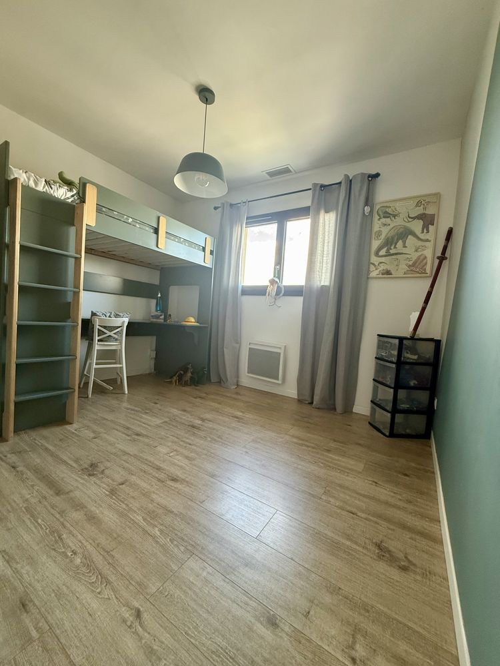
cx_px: 250
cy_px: 333
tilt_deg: -1.3
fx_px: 270
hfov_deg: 85.7
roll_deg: -5.0
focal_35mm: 14
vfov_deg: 102.1
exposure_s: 1/96
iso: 320
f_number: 2.2
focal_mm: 2.22
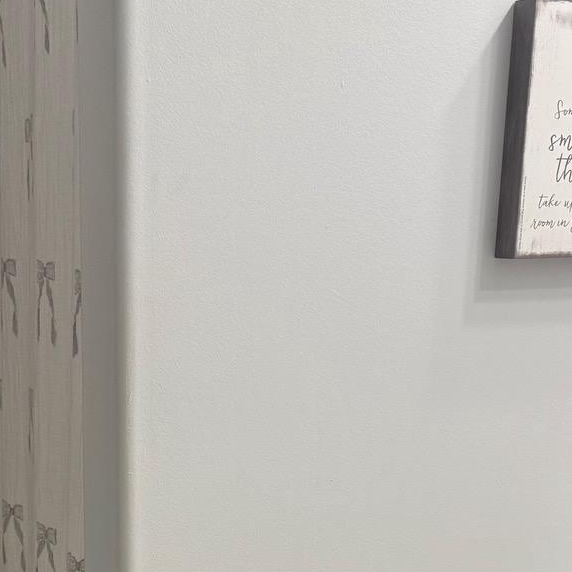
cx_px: 102
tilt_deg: -19.0
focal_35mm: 76
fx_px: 1421
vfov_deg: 20.7
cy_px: 744
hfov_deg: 22.4
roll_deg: +1.1
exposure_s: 1/120
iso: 100
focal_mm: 6.76
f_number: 1.78
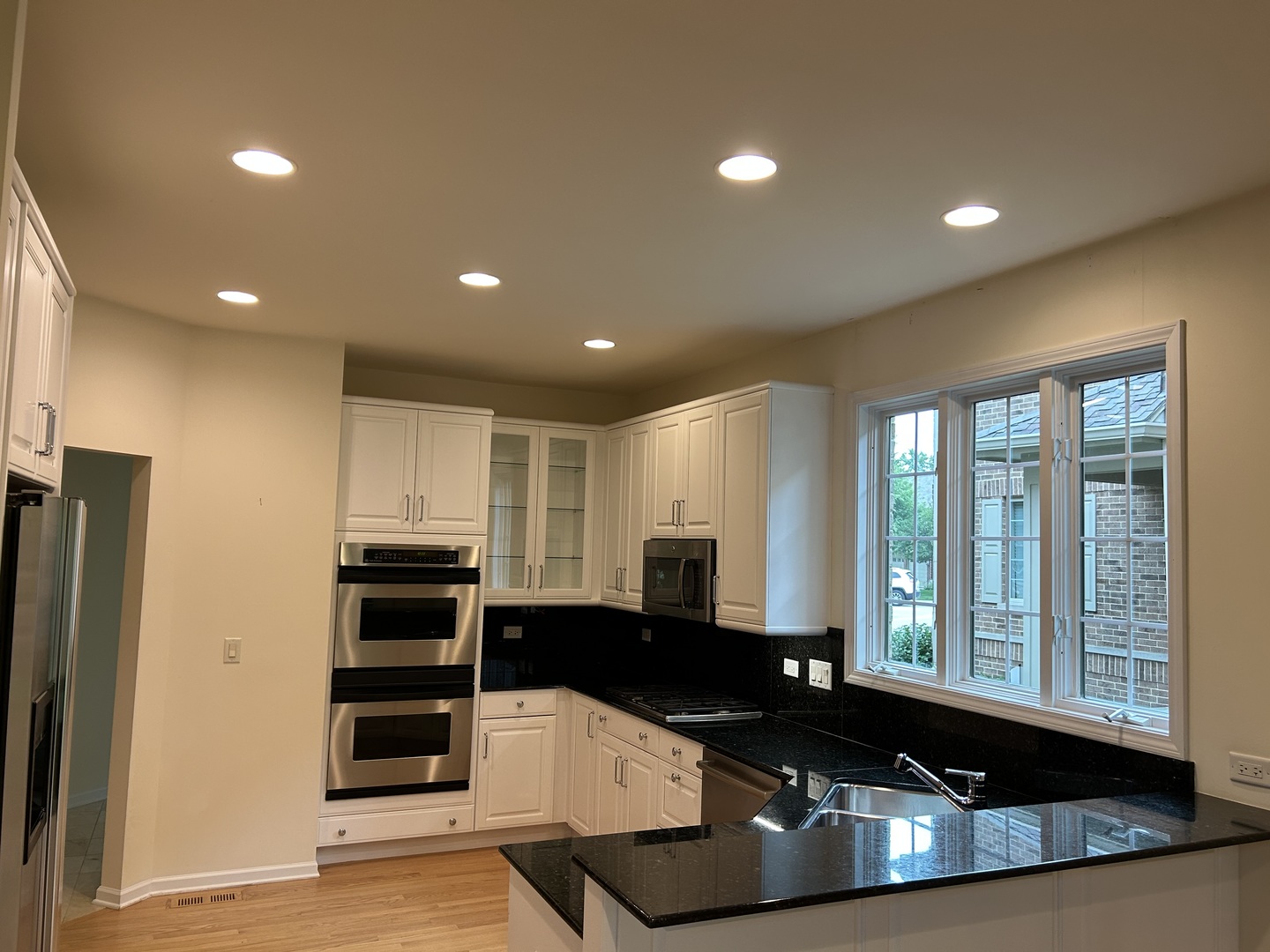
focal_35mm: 26
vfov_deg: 53.1
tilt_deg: +4.1
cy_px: 476
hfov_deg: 67.3
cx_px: 635
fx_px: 954
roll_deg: -1.5
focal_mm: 5.7
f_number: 1.5
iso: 100
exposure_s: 1/120
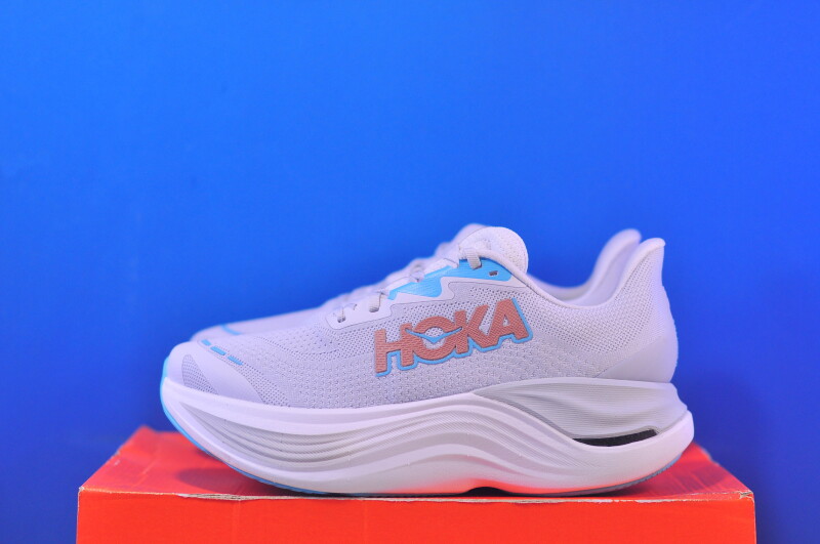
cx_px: 410
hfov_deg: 27.0
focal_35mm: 75
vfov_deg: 18.1
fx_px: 1706
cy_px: 272
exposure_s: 1/320
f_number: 2.5
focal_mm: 50
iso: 250
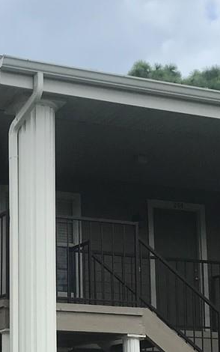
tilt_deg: +9.8
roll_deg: +0.0
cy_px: 293
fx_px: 968
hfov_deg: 12.7
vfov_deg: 20.3
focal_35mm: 101
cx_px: -28
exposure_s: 1/1312
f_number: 1.8
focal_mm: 3.99
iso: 20
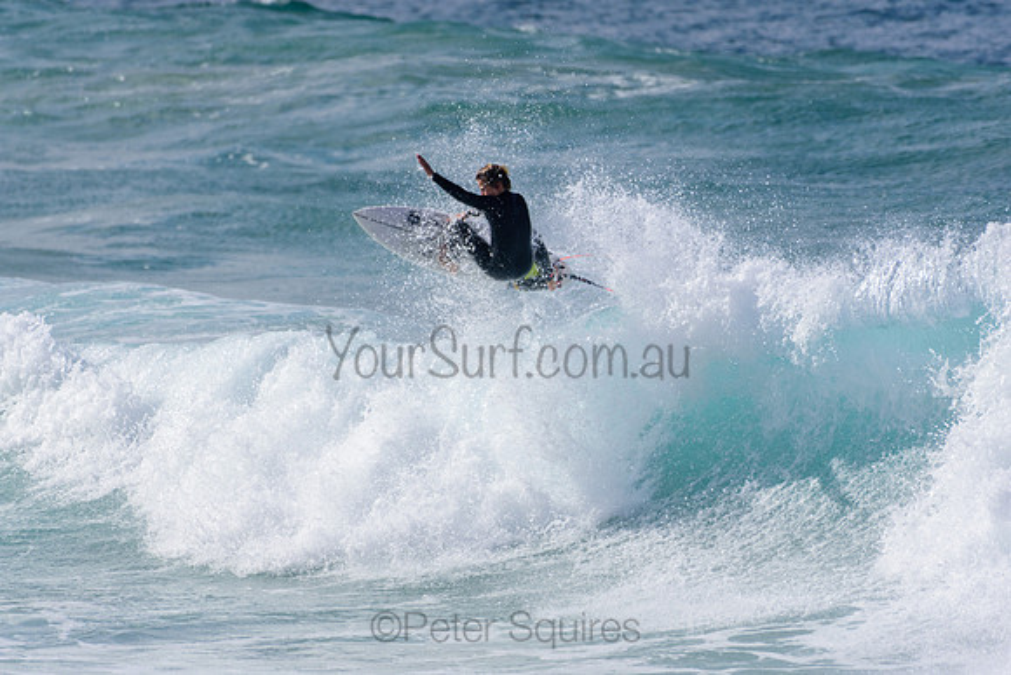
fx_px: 21066
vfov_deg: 1.8
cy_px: 338
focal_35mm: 750
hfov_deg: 2.7
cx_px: 506
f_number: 5.6
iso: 180
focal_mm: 500
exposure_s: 1/2000
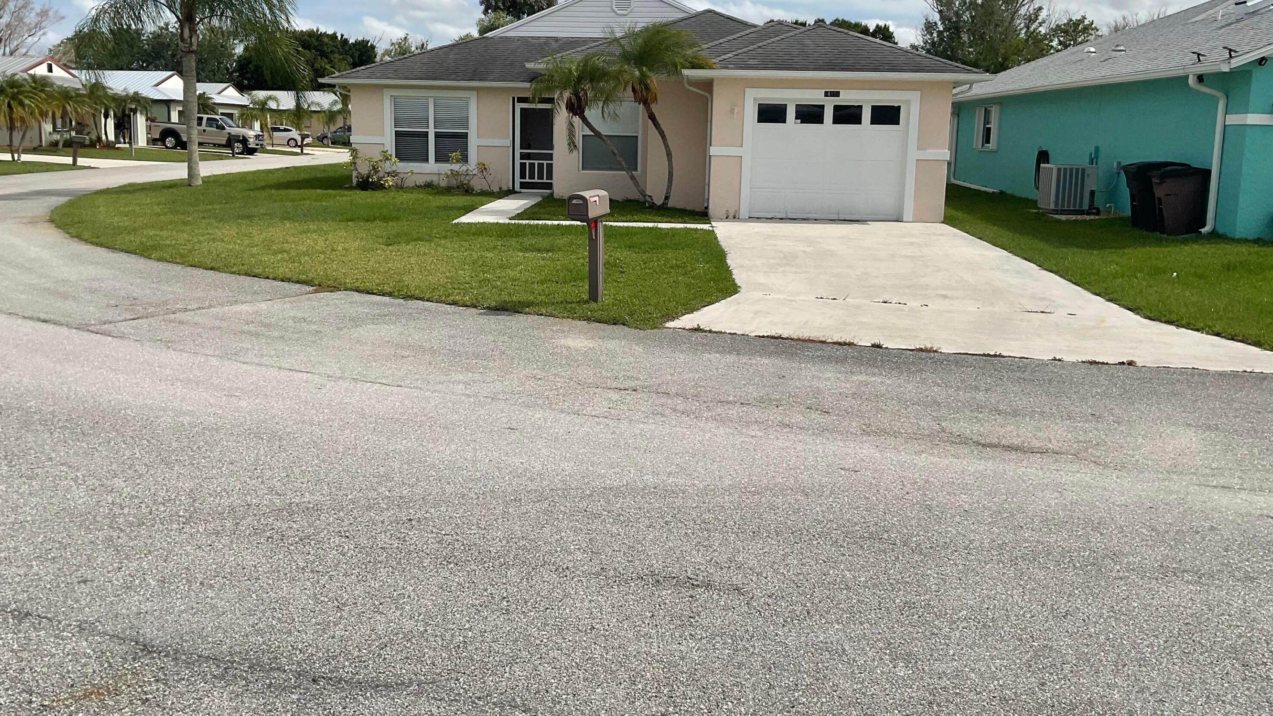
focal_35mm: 32
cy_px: 297
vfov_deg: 36.6
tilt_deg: -9.6
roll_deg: -1.8
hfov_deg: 61.0
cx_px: 632
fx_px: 1080
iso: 16
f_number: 1.8
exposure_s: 1/3534
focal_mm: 3
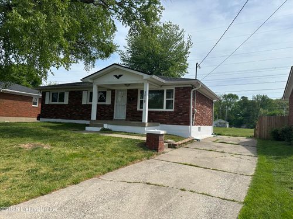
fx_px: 203
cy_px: 110
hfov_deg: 71.6
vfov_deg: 56.8
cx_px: 146
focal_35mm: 24
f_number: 1.78
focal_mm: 6.86
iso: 80
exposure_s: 1/5000
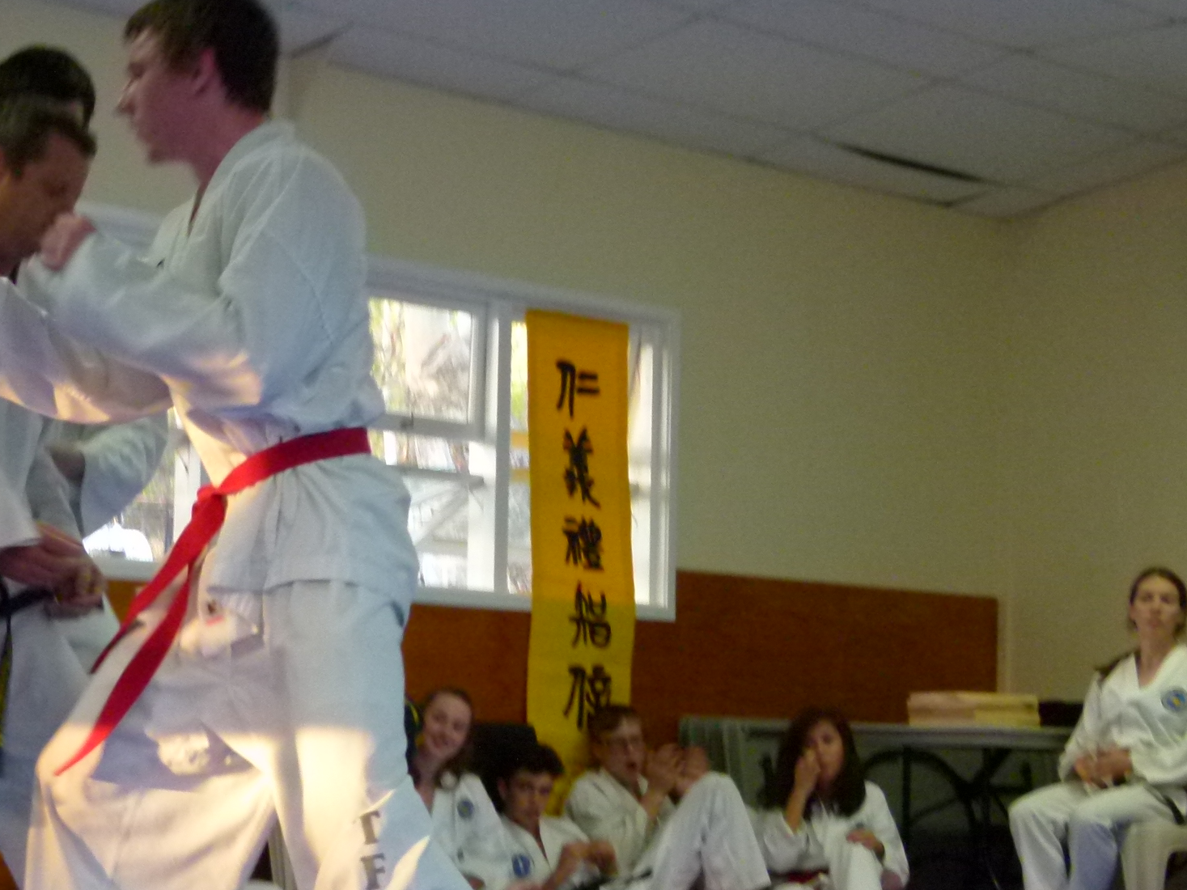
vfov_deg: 16.6
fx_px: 3052
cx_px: 339
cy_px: 549
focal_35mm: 89
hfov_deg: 21.9
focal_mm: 9.2
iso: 400
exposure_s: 1/40
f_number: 3.2
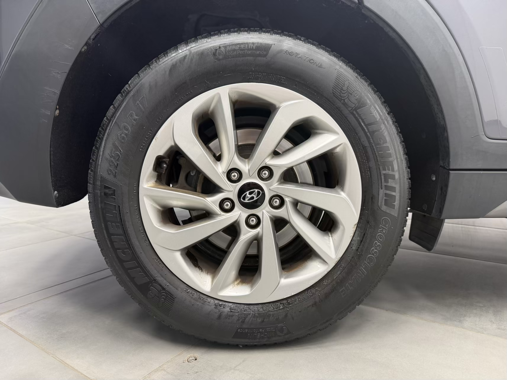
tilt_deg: -8.4
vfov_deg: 56.8
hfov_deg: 71.6
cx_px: 254
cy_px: 190
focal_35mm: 24
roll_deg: +0.7
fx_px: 352
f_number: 1.78
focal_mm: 6.76
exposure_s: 1/50
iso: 160
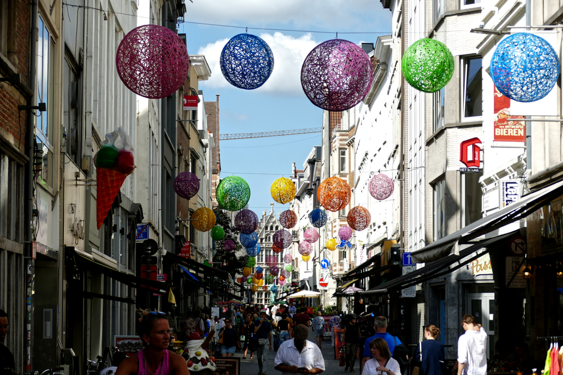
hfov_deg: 20.0
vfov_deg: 13.4
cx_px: 282
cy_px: 188
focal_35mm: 102
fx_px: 1595
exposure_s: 1/1300
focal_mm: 37.1
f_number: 3.8
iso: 125
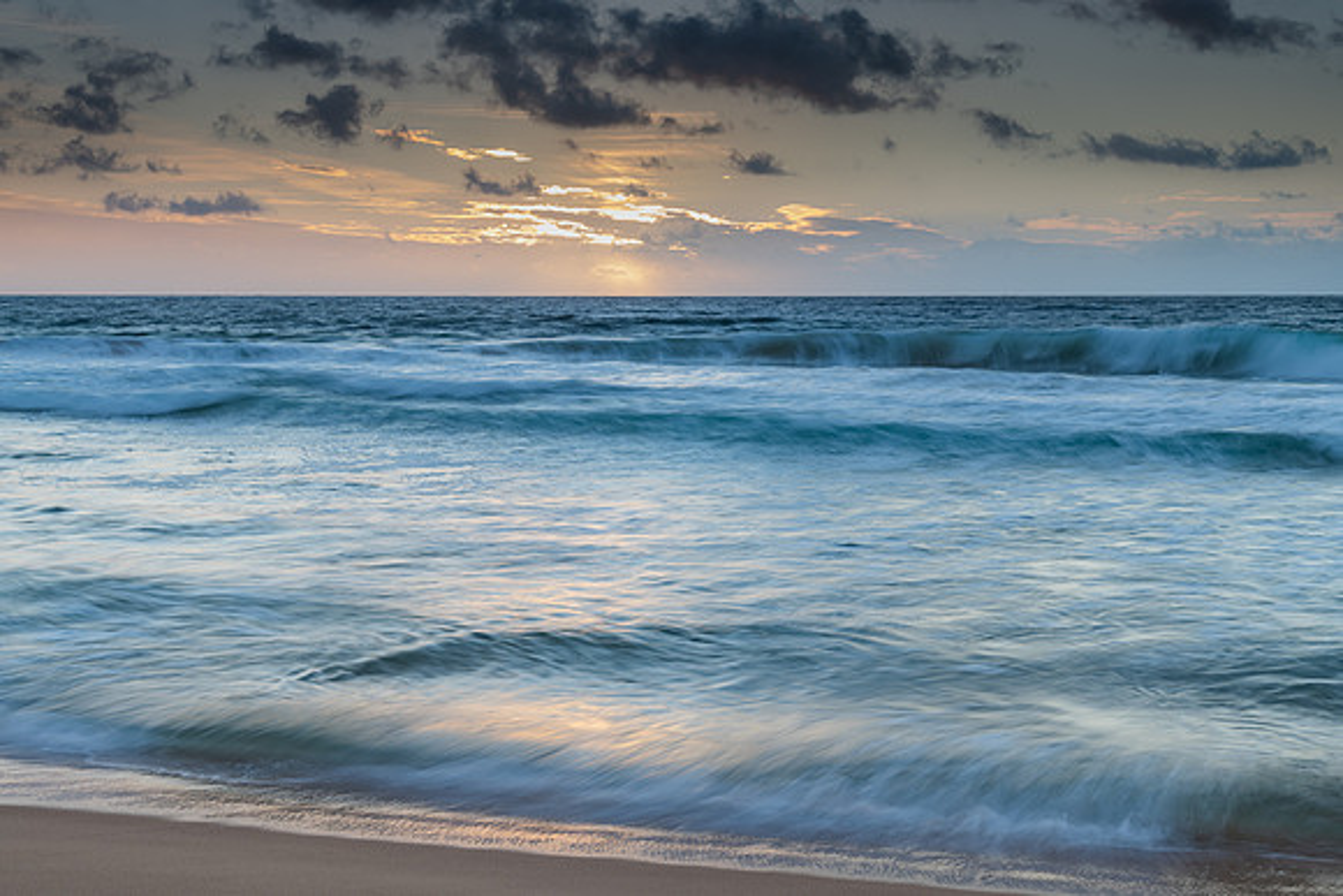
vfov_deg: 25.8
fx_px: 1956
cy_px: 448
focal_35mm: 52
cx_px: 672
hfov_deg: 37.9
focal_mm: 52
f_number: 10
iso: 31
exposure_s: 1/2.5
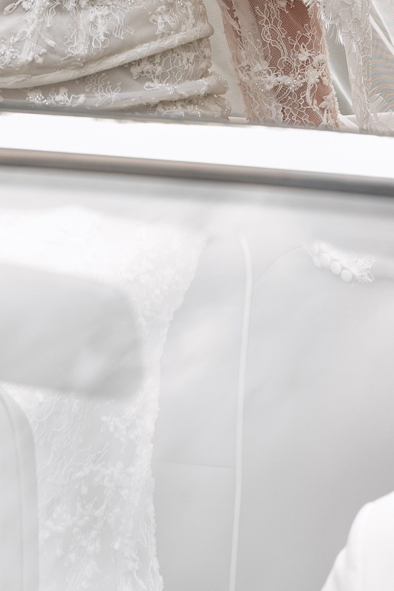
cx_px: 55
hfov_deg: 5.7
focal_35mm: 240
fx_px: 3940
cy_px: -279
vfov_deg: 8.4
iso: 1000
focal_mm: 70
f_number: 3.5
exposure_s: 1/1600
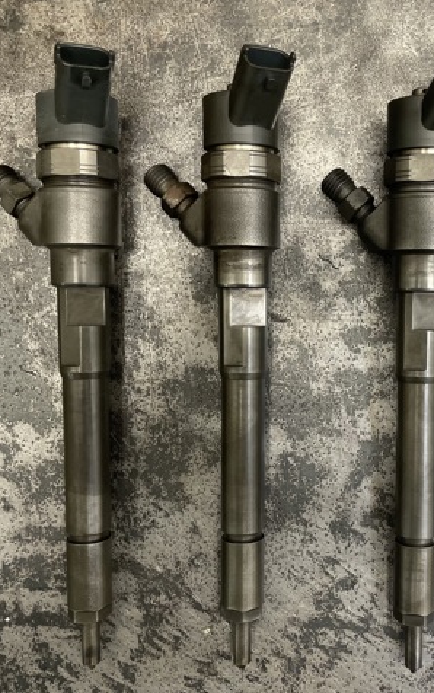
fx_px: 699
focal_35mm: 37
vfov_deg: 52.7
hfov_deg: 33.7
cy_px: 346
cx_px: 335
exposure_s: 1/121
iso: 125
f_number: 1.6
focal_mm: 4.2
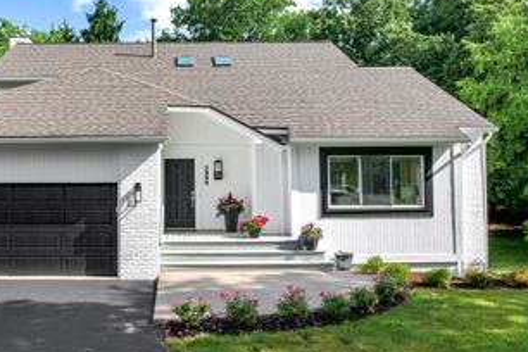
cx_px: 173
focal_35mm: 36
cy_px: 179
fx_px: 528
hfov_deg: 52.0
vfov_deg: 36.9
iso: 100
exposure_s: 1/1000
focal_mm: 8.38
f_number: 2.8
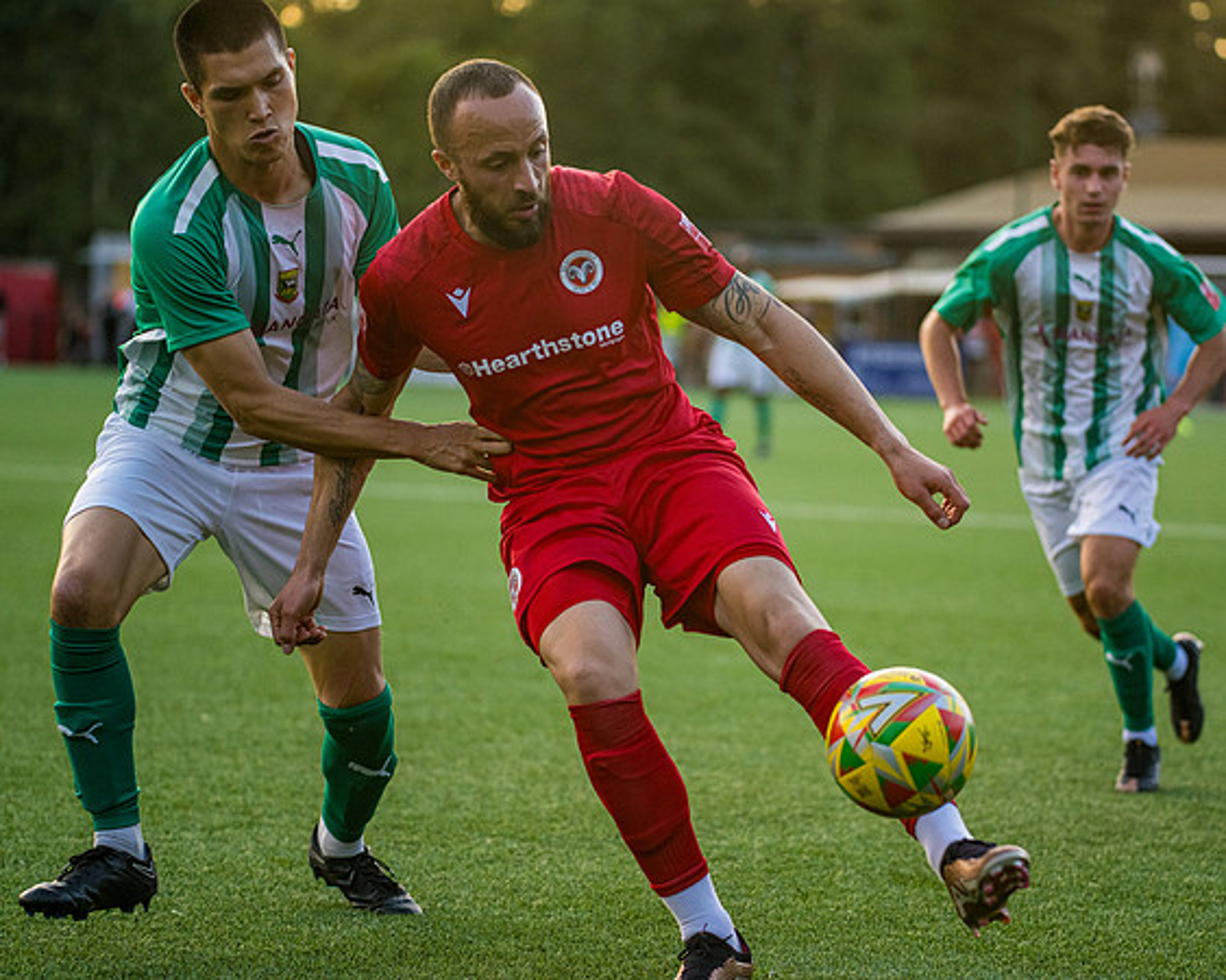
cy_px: 490
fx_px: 4902
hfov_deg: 14.2
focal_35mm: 135
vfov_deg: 11.4
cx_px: 736
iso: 1250
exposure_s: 1/1600
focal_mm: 120
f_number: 2.8
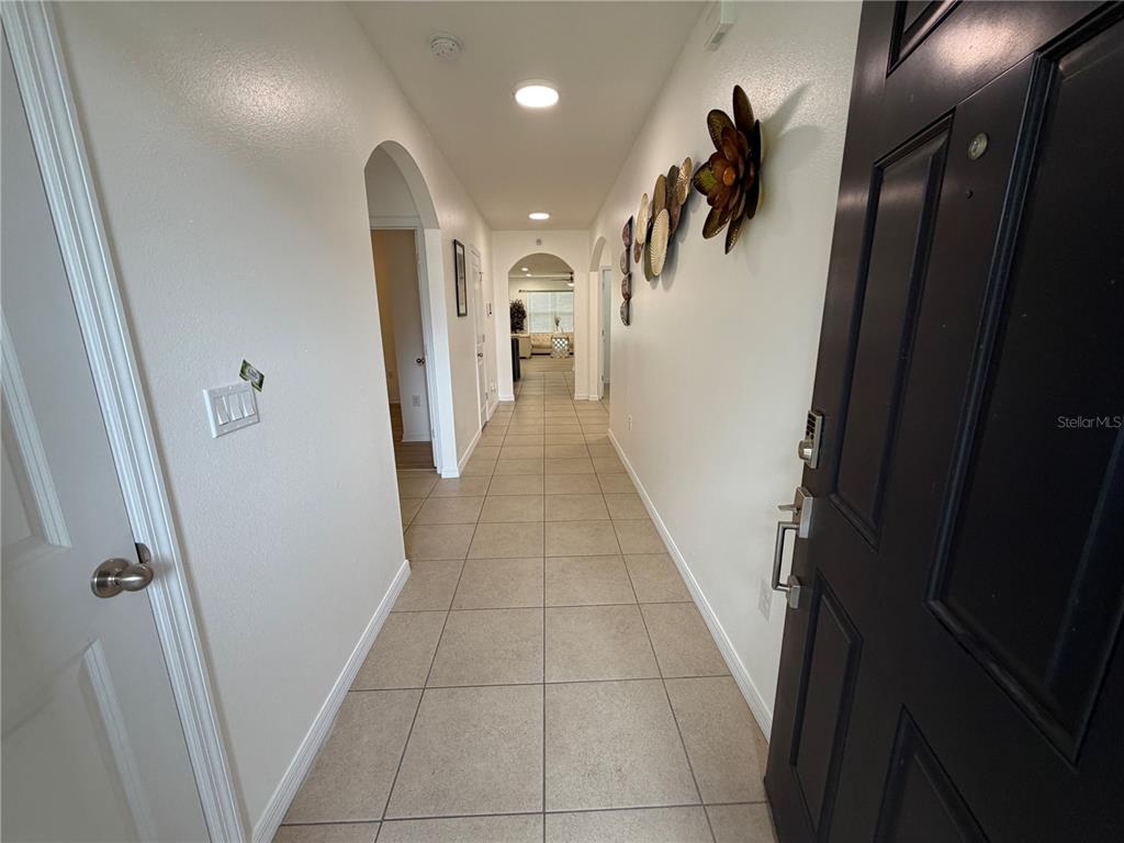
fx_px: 455
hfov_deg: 102.1
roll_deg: +1.5
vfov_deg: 85.7
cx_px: 562
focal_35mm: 14
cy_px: 422
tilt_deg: -13.2
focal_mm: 2.22
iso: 200
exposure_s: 1/120
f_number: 2.2
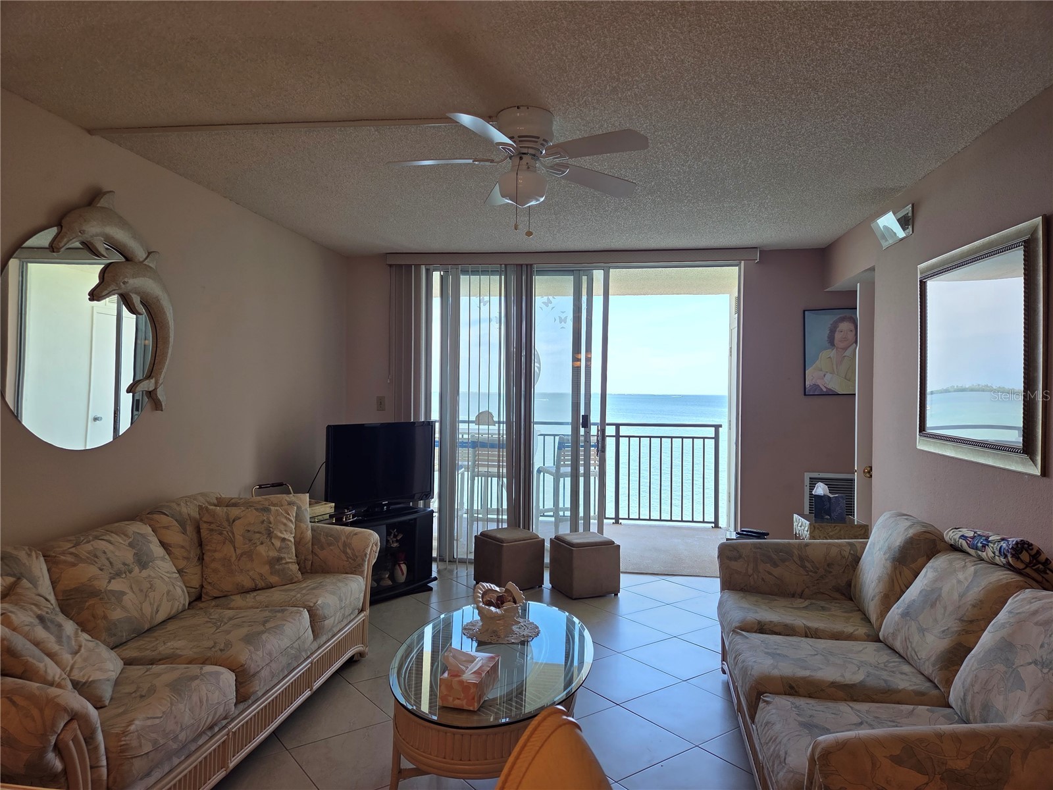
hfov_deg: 73.9
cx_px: 526
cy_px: 395
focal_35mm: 23
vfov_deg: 58.9
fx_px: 700
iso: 25
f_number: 1.8
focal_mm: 5.4
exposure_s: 1/159
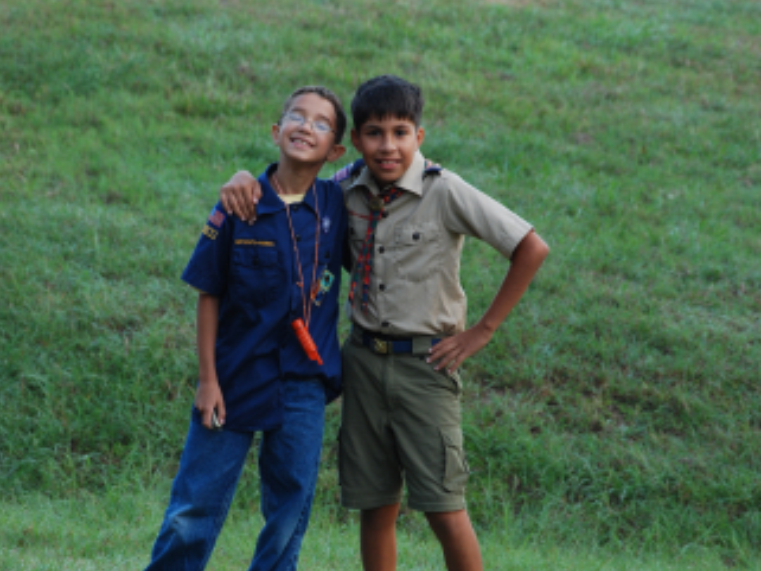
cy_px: 344
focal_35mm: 207
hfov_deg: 9.6
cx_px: 382
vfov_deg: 7.2
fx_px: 4546
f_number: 5.6
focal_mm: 95
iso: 400
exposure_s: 1/125
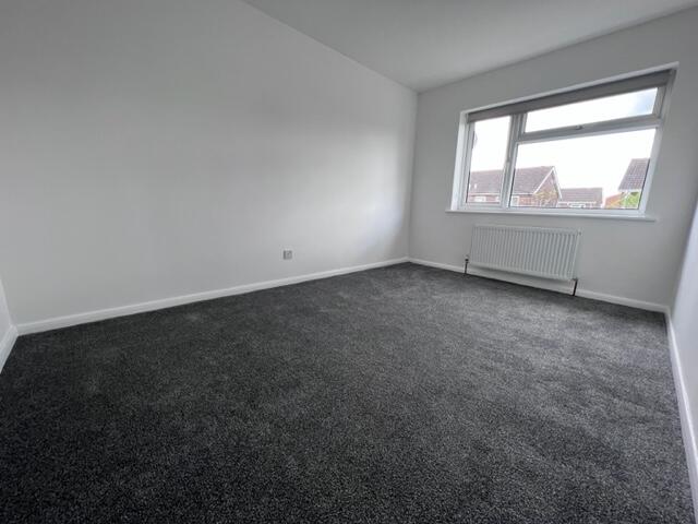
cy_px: 262
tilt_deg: -11.3
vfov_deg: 89.9
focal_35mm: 13
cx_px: 349
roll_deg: -1.4
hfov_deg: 106.2
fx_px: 262
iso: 50
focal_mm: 1.57
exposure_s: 1/99
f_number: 1.8
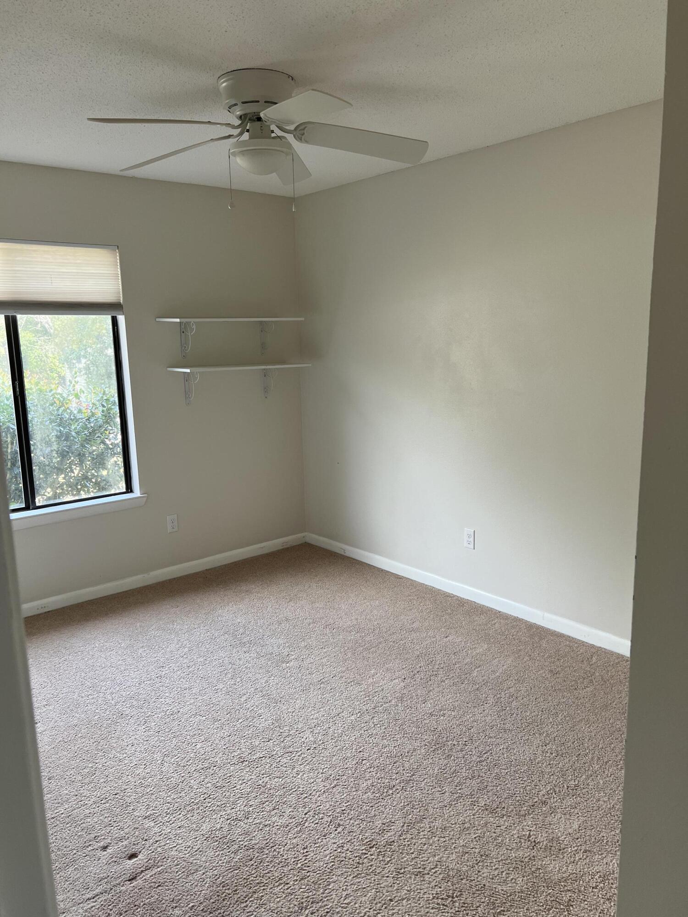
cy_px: 458
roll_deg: +2.0
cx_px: 344
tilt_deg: -11.1
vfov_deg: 67.3
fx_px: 689
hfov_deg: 53.1
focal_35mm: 26
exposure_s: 1/123
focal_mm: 5.7
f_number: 1.5
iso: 64
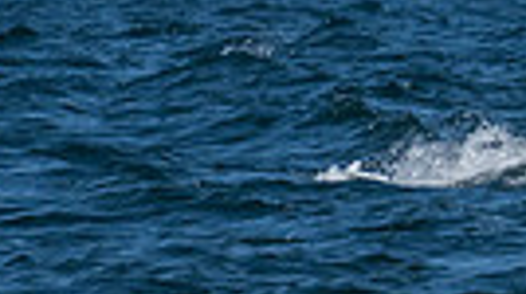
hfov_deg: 1.0
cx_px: 1006
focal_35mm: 2074
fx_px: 28892
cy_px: 32
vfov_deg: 0.6
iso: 200
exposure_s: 1/2000
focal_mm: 200
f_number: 6.3
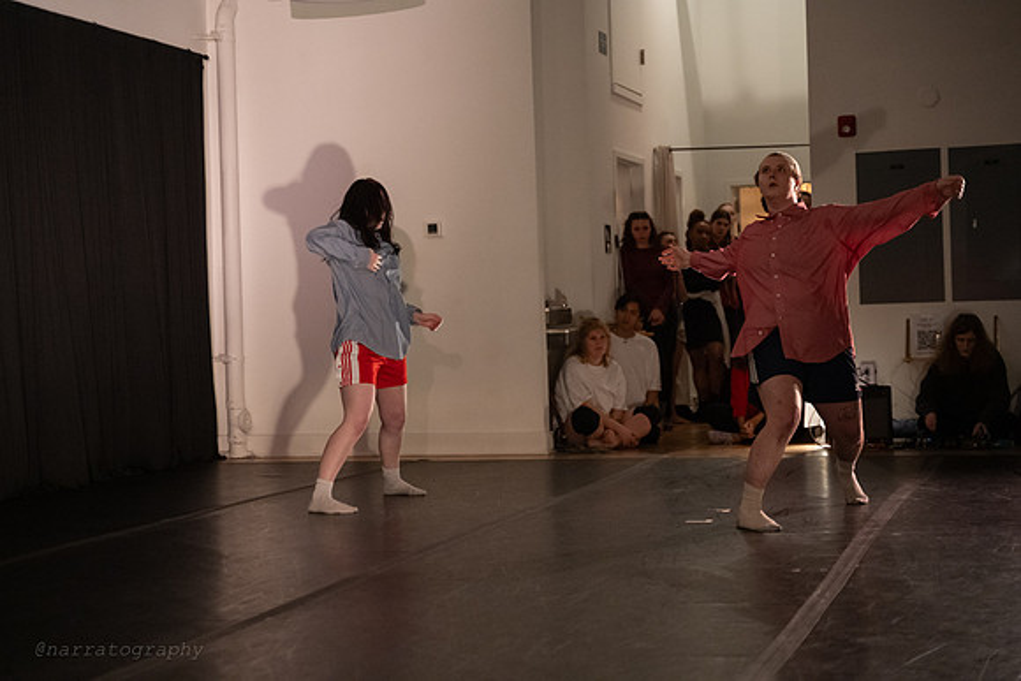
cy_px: 340
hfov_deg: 31.9
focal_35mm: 63
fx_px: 1787
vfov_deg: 21.6
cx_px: 510
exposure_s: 1/250
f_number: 2.8
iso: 3200
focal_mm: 63
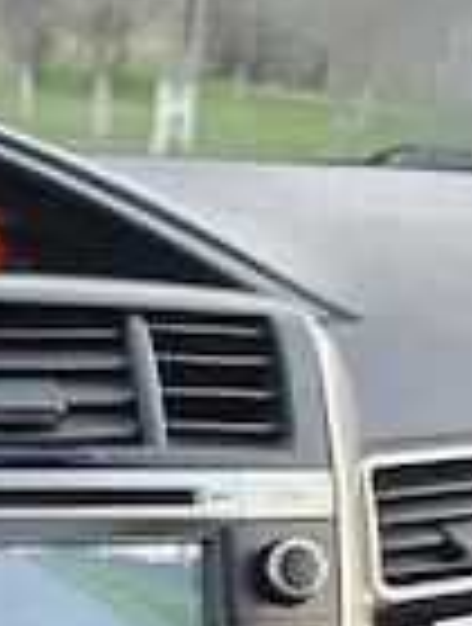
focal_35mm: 66
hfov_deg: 21.0
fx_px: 1194
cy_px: 748
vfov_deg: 26.2
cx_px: -76
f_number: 1.7
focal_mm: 6.3
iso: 80
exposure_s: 1/50.3
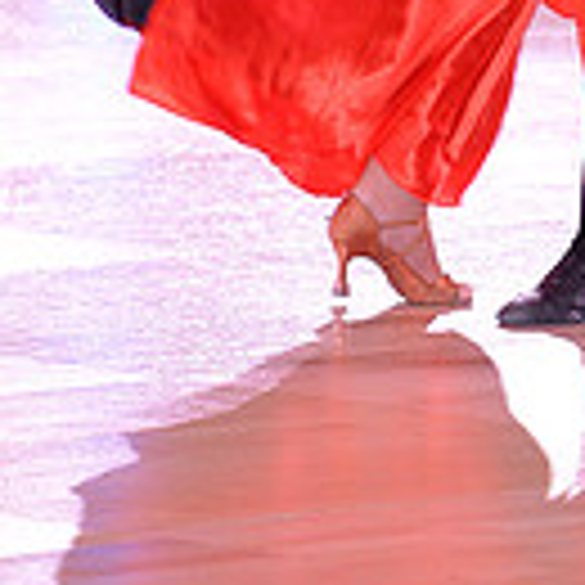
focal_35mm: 644
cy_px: -382
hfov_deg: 2.7
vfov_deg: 2.7
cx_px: 502
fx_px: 12313
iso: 1250
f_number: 5
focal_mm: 170
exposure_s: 1/250
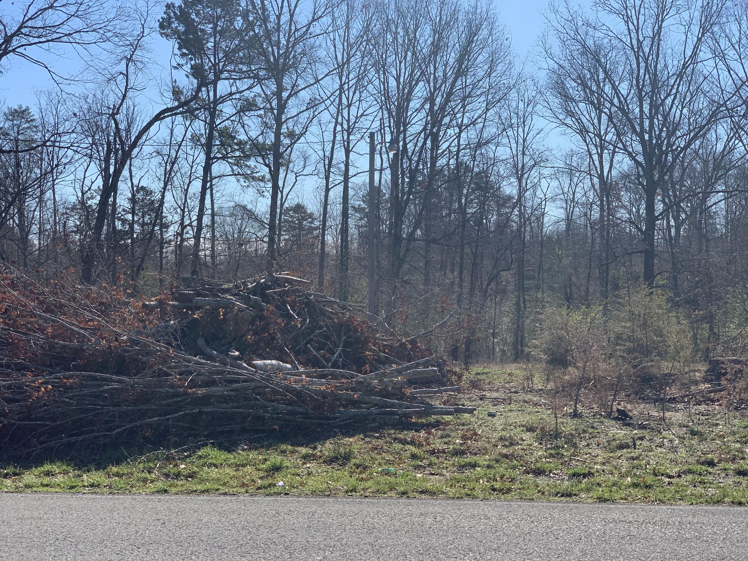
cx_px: 374
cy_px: 280
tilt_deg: +1.3
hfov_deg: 36.8
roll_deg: -0.2
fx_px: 1124
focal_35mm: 52
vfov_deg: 28.0
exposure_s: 1/1229
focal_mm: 6
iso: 16
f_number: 2.4
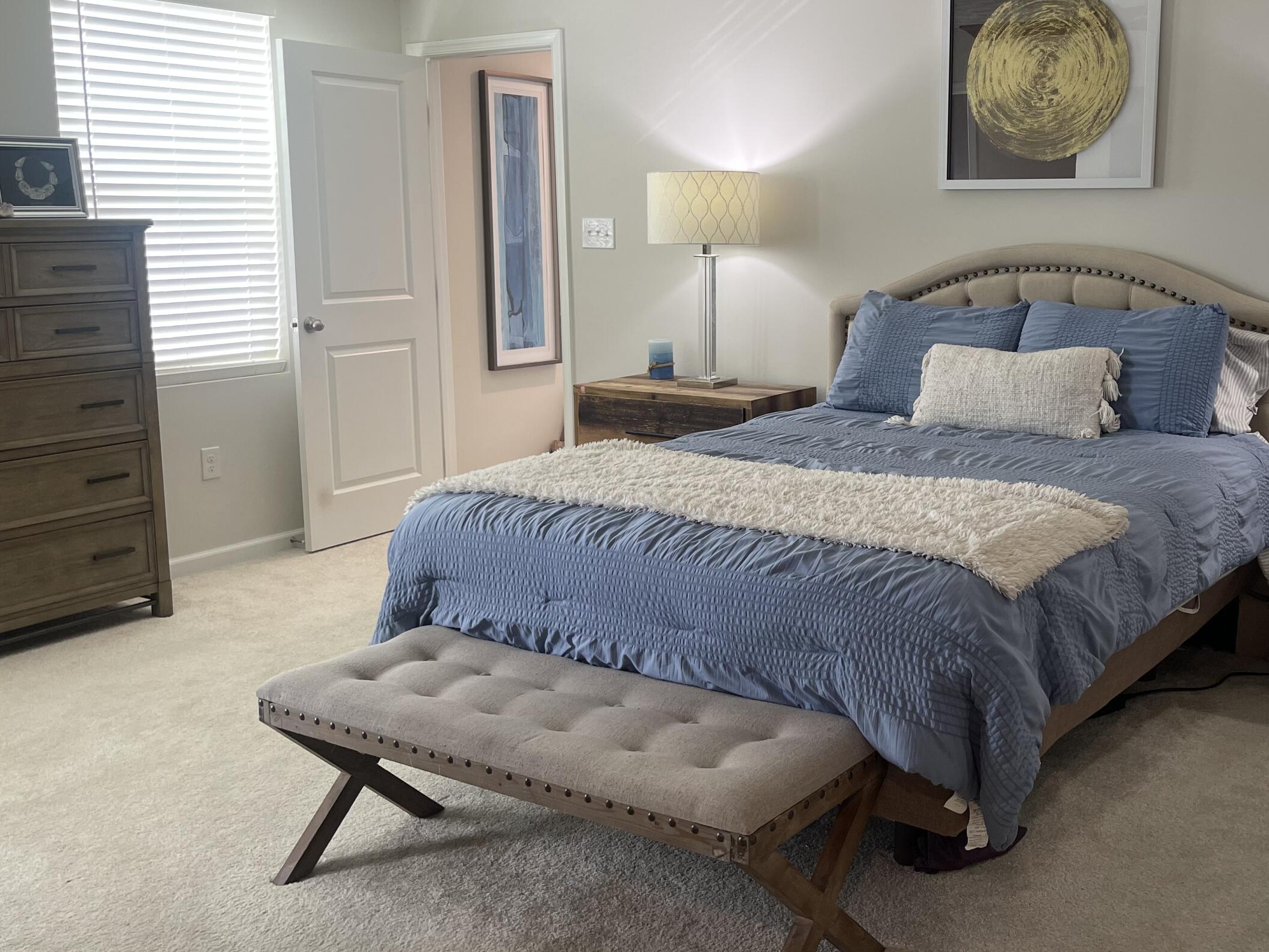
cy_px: 411
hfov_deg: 49.7
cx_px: 782
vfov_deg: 38.6
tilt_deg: -9.0
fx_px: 1356
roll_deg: +0.5
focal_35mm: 37
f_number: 1.6
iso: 80
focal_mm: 5.1
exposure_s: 1/60
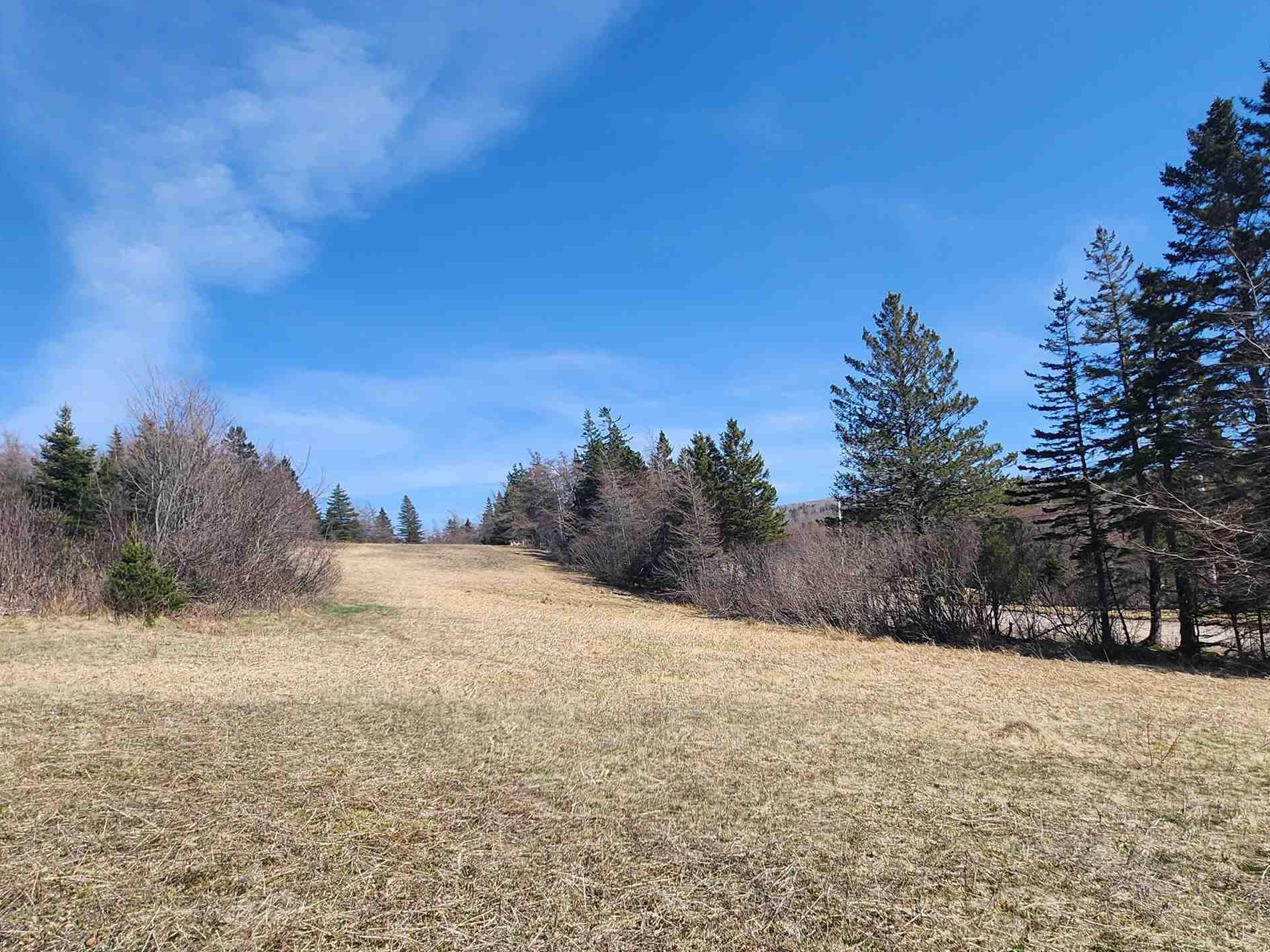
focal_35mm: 21
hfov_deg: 79.0
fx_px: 770
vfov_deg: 63.1
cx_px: 638
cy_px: 545
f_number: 2.2
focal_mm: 1.74
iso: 32
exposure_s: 1/1189
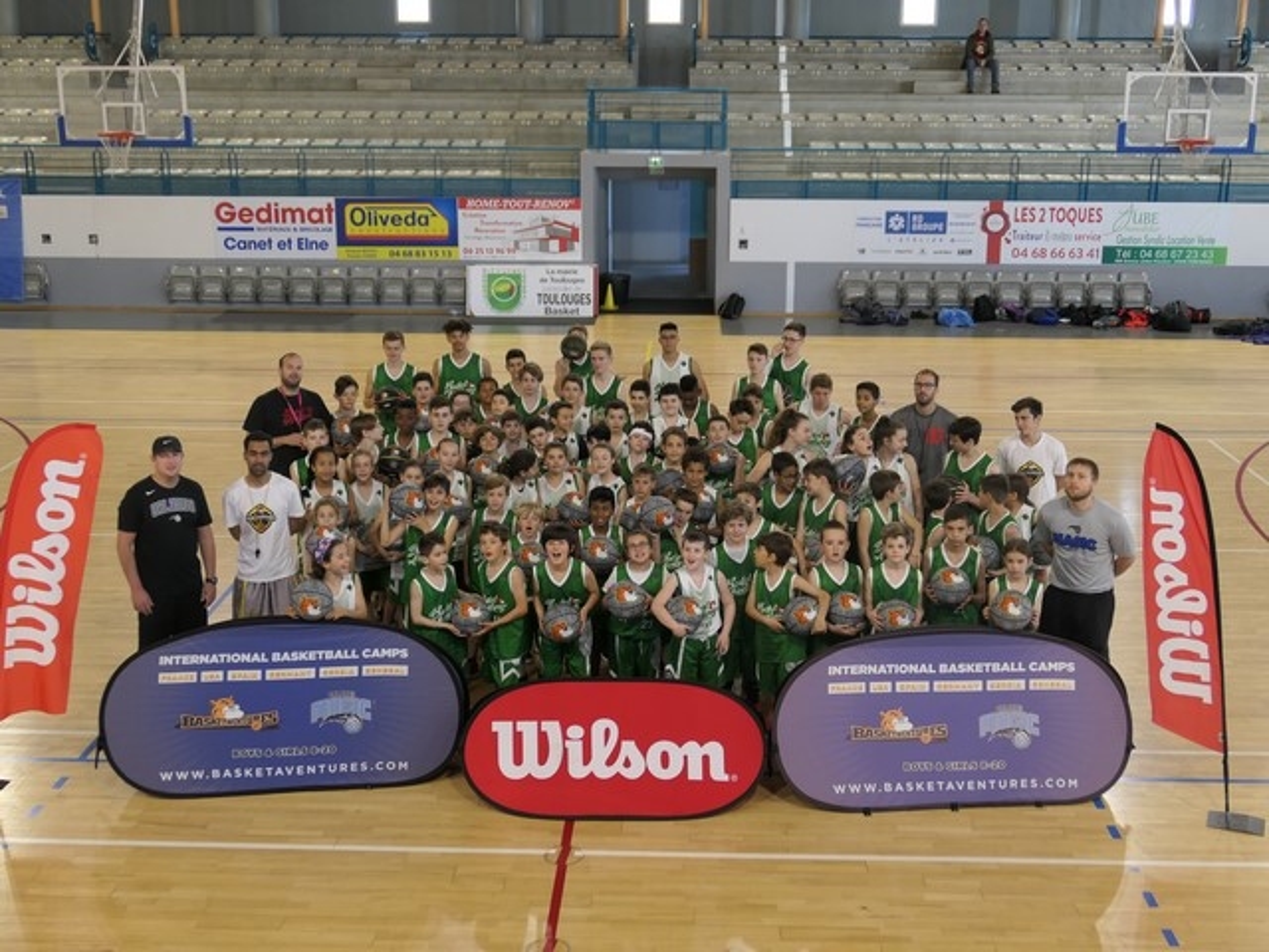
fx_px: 1540
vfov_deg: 34.3
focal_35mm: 42
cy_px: 476
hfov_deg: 44.8
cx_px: 634
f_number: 2.8
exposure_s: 1/80
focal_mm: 14.2
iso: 400
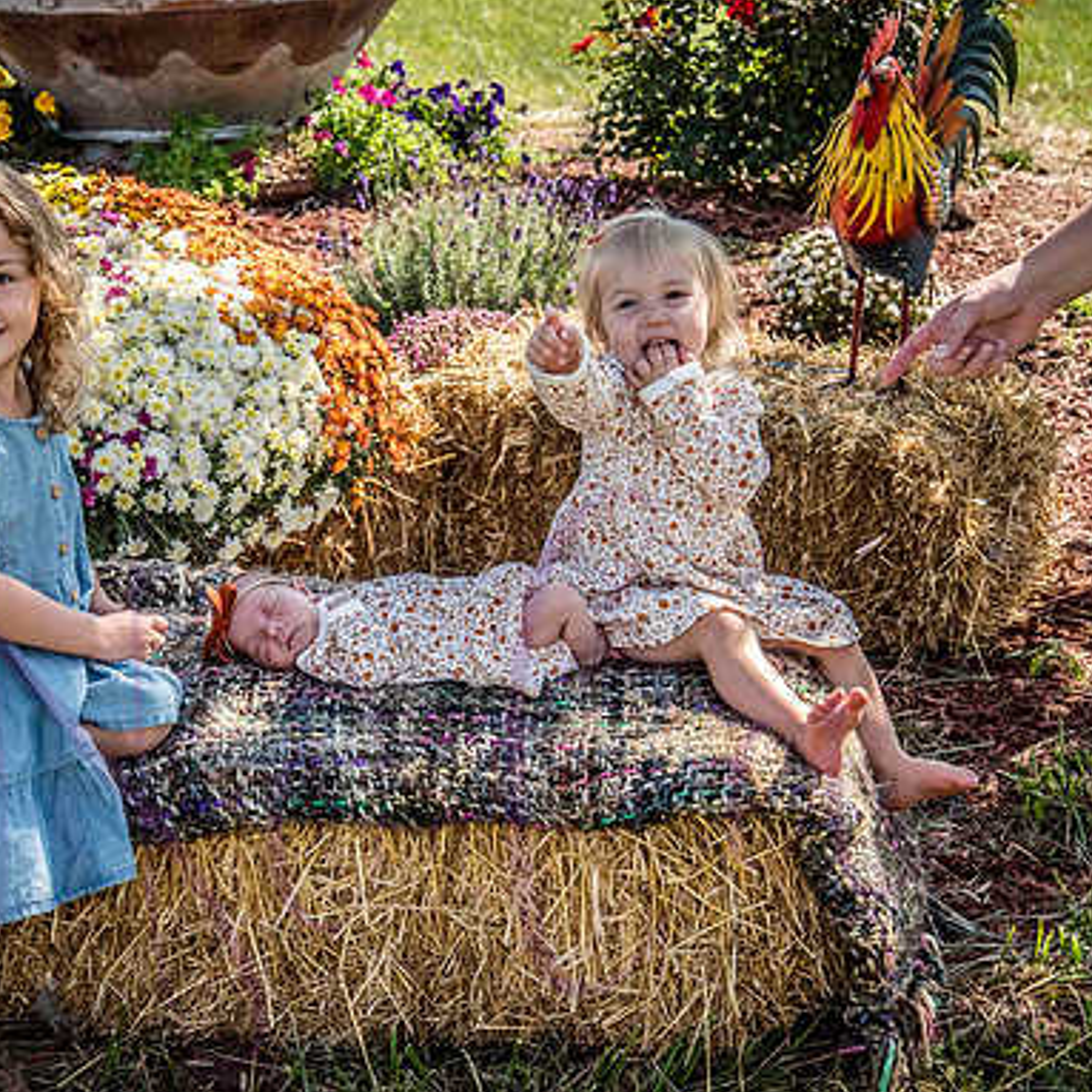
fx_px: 2570
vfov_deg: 24.0
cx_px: 425
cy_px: 549
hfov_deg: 23.9
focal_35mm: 72
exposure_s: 1/500
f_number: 8
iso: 400
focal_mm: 56
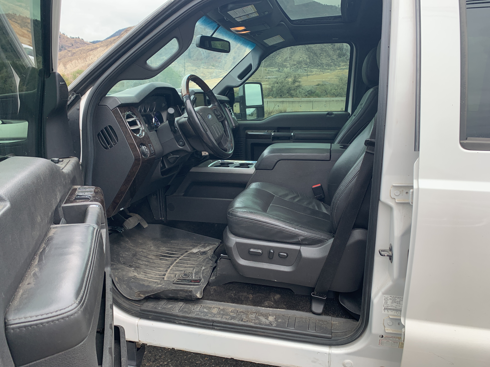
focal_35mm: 26
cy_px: 184
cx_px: 245
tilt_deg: -15.4
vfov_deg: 53.1
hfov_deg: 67.3
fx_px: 368
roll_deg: +1.5
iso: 25
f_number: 1.8
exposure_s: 1/181
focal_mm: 4.25
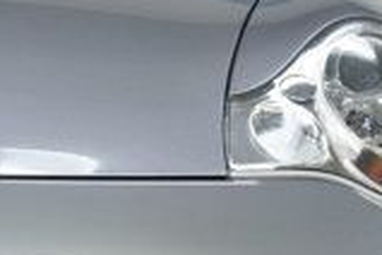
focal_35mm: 145
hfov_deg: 13.7
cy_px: 243
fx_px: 1538
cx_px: -99
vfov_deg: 9.4
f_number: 4
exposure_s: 1/40
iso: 400
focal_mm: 24
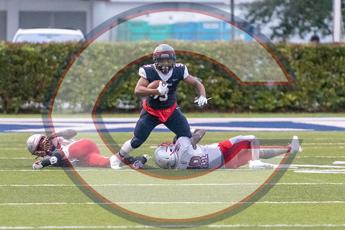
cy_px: 137
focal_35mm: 431
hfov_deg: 4.8
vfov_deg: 3.2
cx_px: 173
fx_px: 4132
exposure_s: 1/2000
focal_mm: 200
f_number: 2.8
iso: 10000
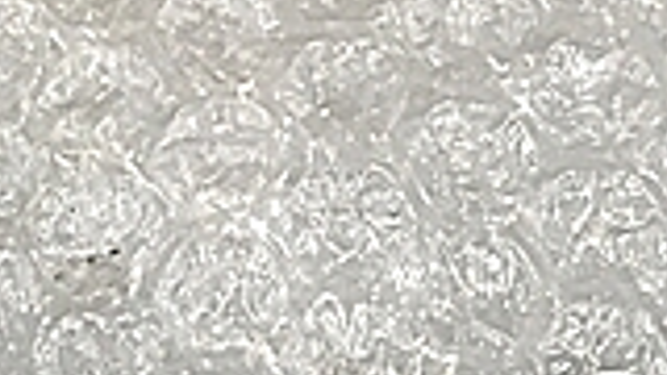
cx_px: -25
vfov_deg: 9.1
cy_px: 717
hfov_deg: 16.6
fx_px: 2228
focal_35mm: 126
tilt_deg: -75.7
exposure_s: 1/30
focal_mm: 4.15
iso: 32
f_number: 2.2
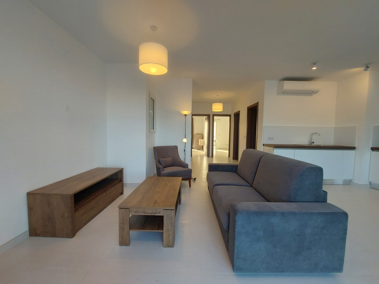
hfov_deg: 106.2
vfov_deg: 89.9
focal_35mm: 13
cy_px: 142
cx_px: 190
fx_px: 142
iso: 50
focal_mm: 1.74
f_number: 2.2
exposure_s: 1/102
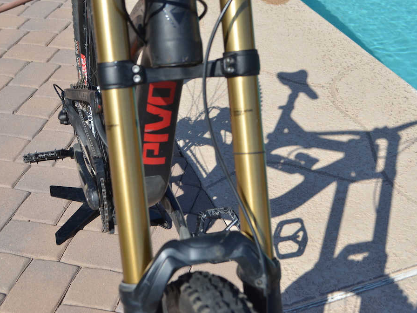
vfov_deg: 25.4
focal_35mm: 58
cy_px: 157
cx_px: 206
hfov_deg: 33.5
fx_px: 693
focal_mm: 35
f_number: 8
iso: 800
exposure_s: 1/3200
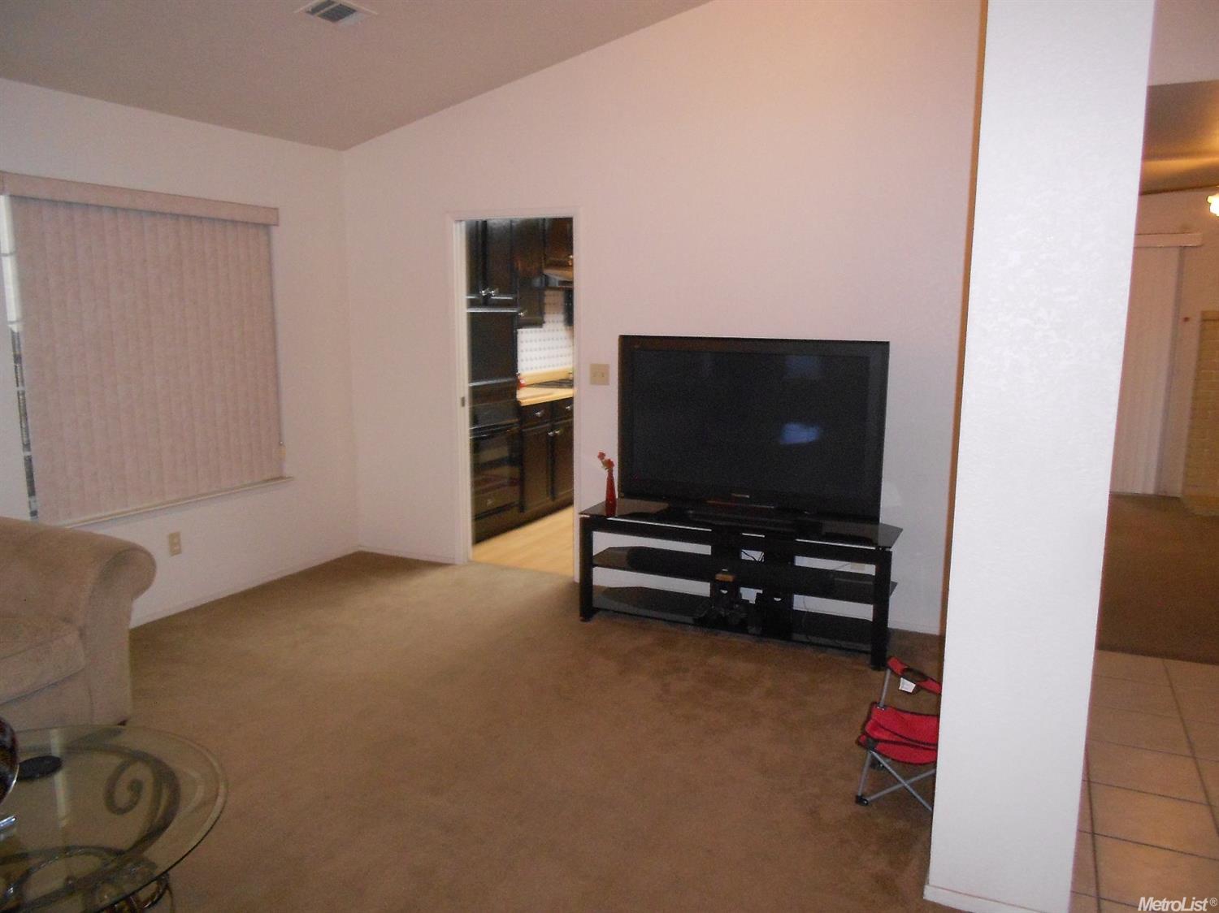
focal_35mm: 26
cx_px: 610
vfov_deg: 53.0
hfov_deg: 67.3
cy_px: 456
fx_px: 915
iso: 400
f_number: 3.2
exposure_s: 1/25
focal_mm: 4.6
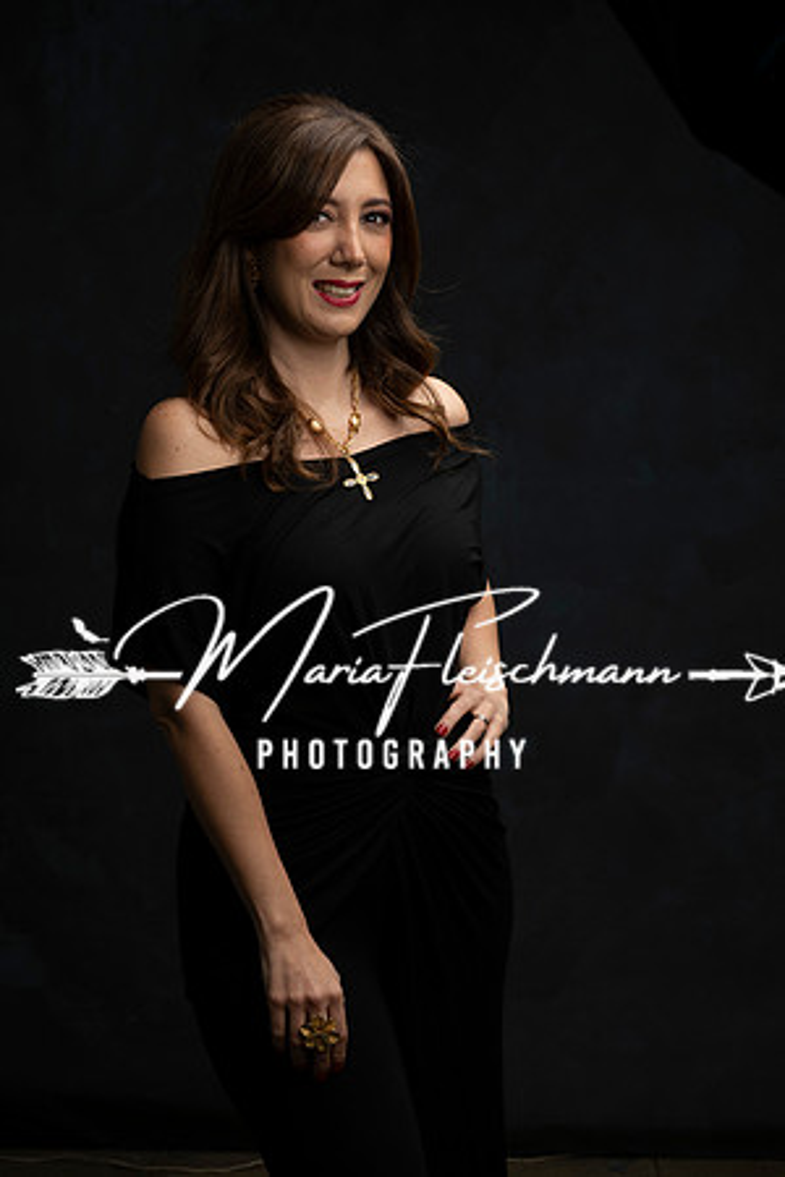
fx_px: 2780
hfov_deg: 16.1
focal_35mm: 85
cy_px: 588
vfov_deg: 23.9
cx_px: 392
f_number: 10
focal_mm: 85
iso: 160
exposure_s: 1/200
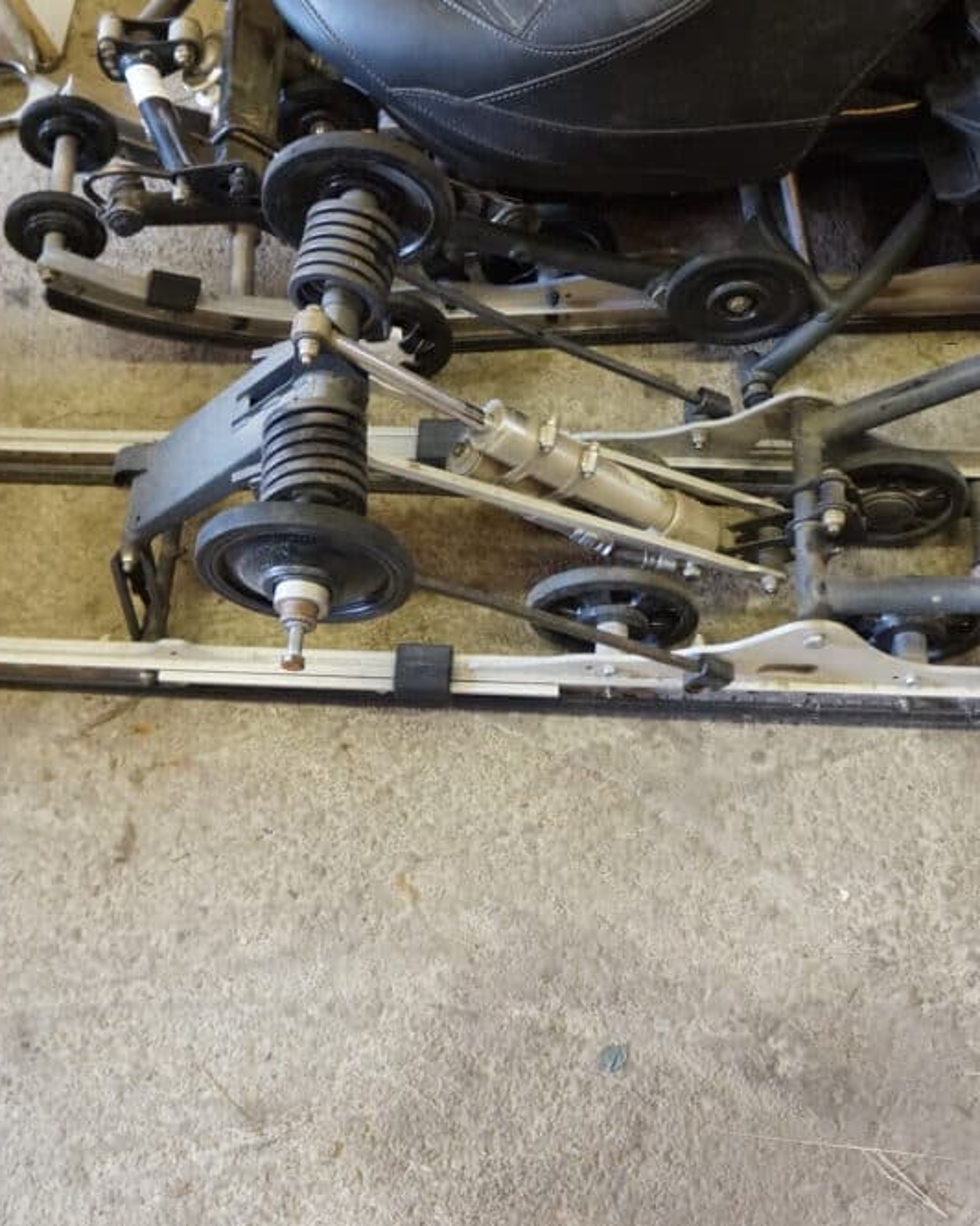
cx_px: 538
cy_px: 615
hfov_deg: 38.2
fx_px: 1414
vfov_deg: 46.8
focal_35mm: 39
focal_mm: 18
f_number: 3.5
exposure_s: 1/60
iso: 3200
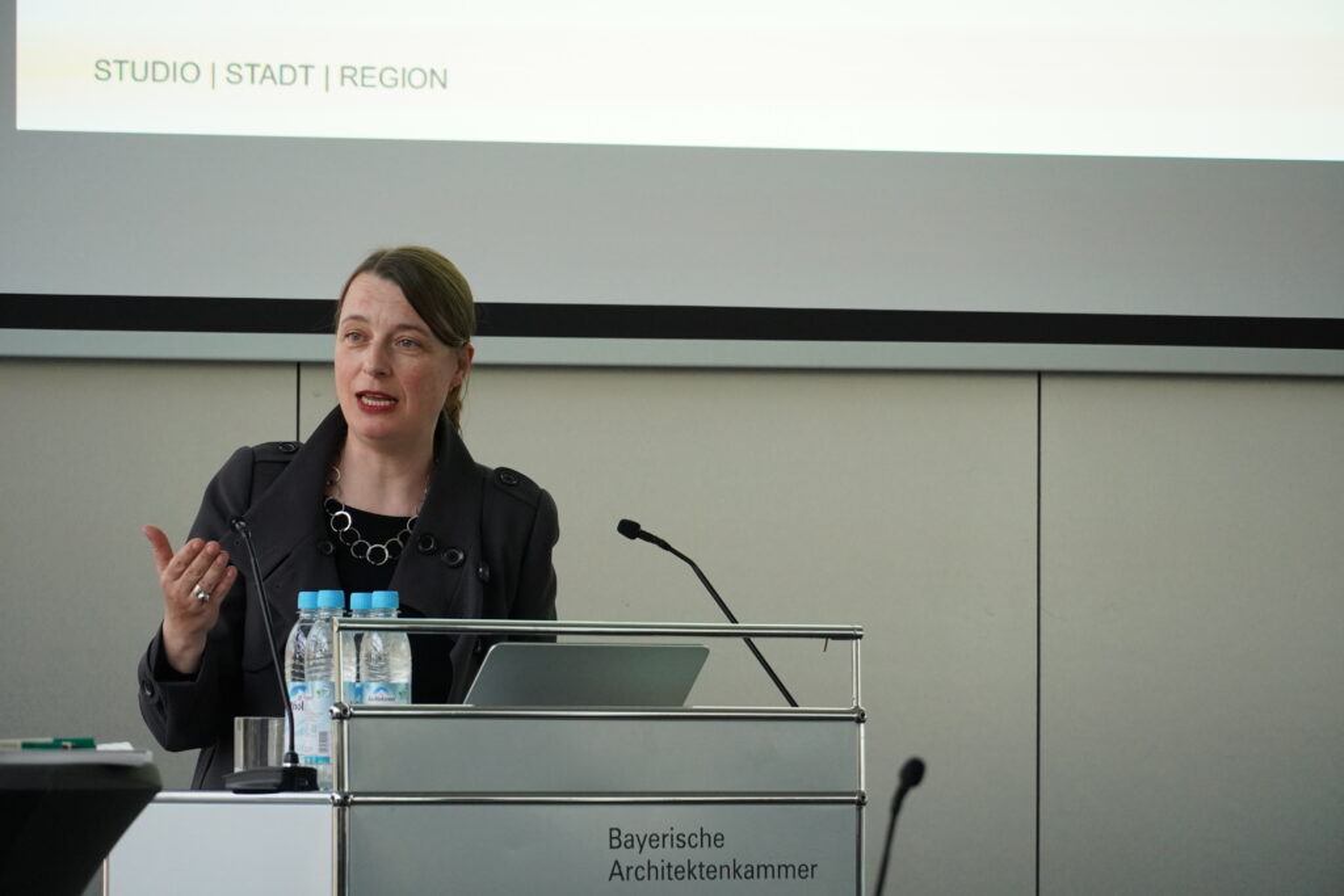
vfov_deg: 6.8
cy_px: 448
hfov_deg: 10.2
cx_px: 672
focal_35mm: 202
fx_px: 7561
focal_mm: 135
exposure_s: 1/250
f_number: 5.6
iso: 2000
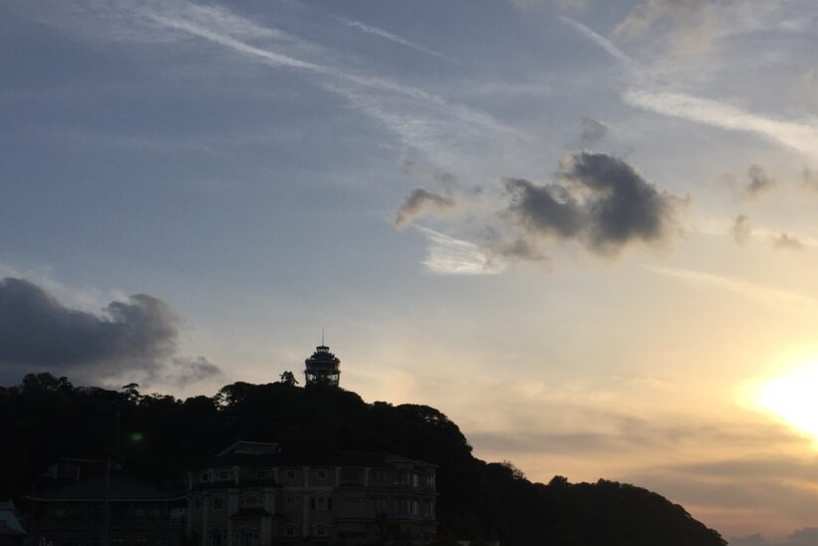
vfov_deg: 28.1
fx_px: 1068
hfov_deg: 41.7
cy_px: 428
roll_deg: -0.2
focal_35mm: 47
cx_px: 493
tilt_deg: +7.0
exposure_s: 1/3968
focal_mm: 4.15
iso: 32
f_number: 2.2
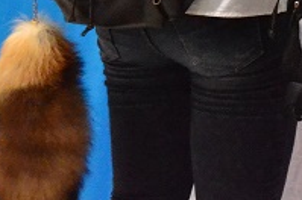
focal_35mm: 169
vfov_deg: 7.8
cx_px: 596
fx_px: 1415
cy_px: -169
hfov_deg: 11.1
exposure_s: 1/200
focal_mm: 28
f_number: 7.1
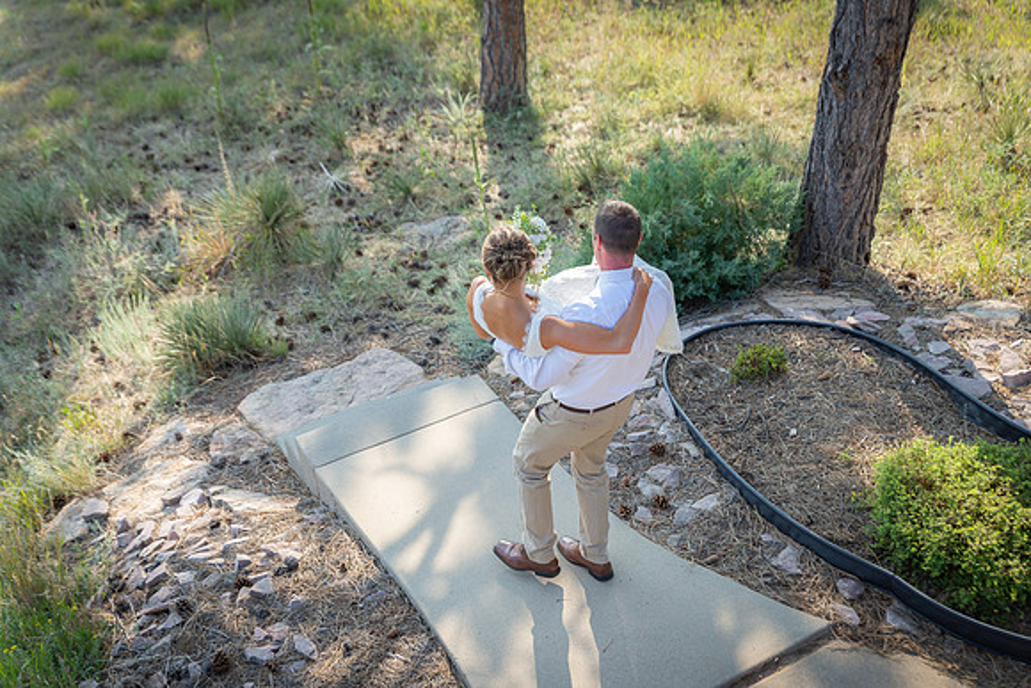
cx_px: 516
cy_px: 344
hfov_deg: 42.7
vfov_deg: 29.3
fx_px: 1318
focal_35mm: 46
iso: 125
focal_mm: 46
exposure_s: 1/320
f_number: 3.5
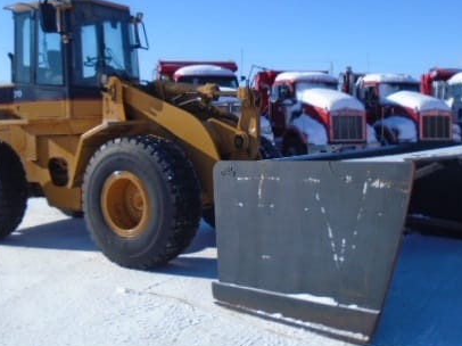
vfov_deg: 34.9
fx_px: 547
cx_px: 221
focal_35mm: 41
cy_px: 125
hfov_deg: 45.8
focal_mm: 4.6
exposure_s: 1/250
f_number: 8
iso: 100
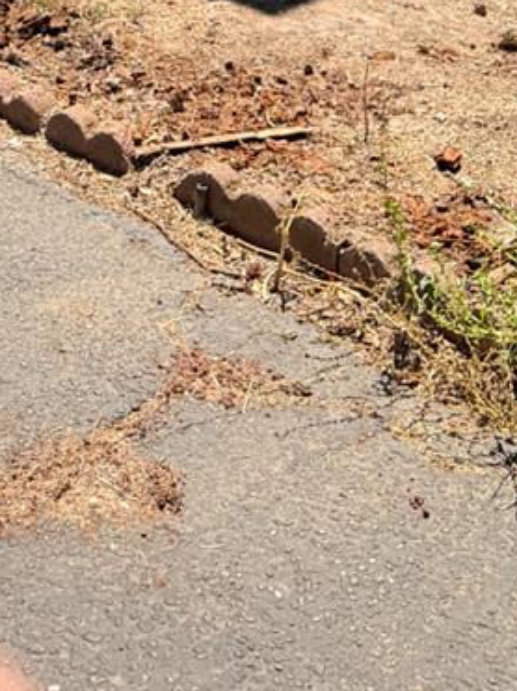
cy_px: -608
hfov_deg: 15.0
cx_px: 12
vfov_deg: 16.4
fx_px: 1933
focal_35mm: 97
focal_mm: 6.76
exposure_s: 1/2907
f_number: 1.78
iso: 80
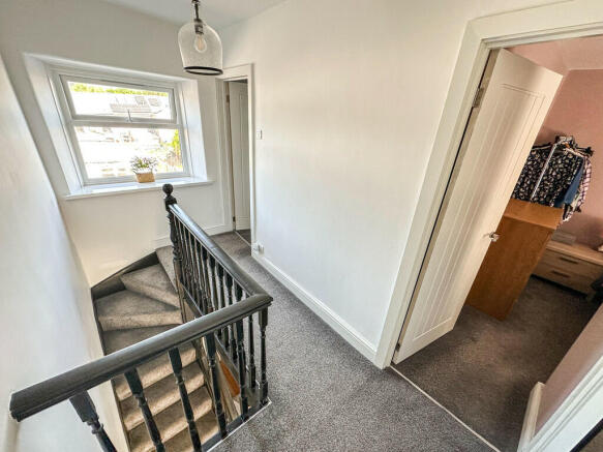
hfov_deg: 102.1
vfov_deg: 85.7
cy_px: 226
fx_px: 244
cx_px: 302
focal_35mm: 14
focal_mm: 2.22
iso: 100
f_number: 2.2
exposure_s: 1/100
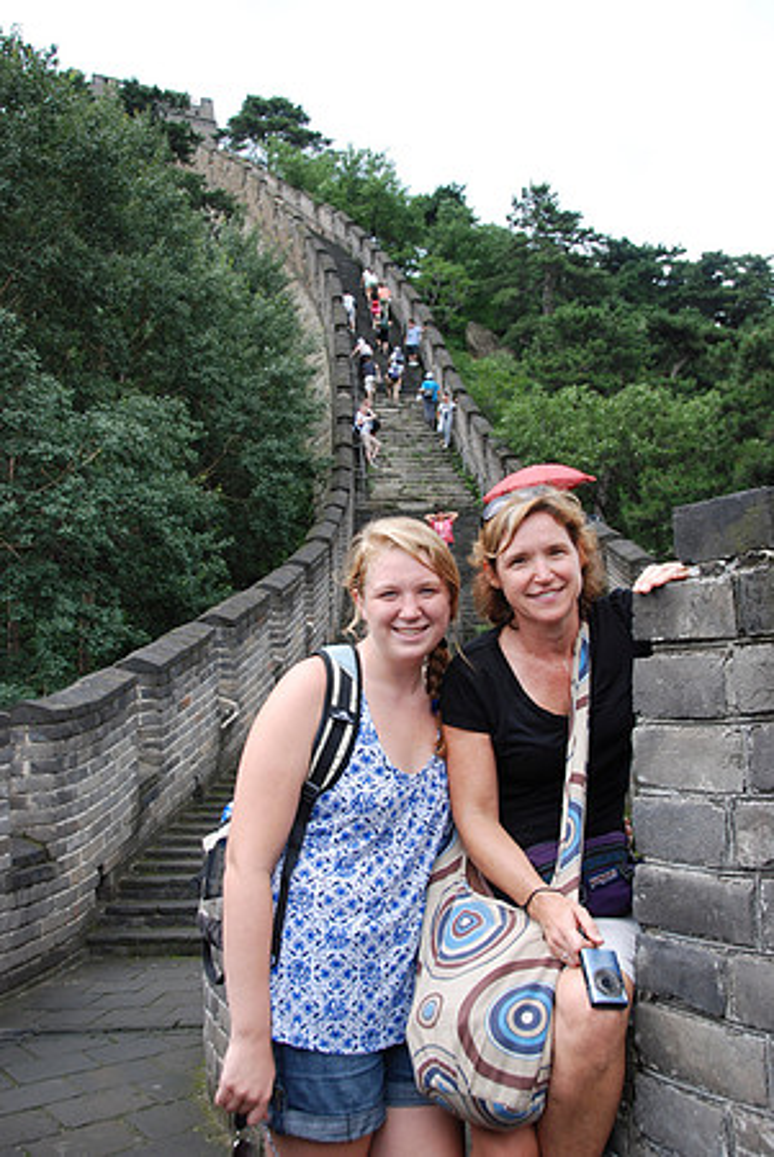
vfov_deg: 53.1
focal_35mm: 36
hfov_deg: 37.0
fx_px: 1158
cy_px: 578
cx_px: 387
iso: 250
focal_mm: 24
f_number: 6.3
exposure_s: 1/160
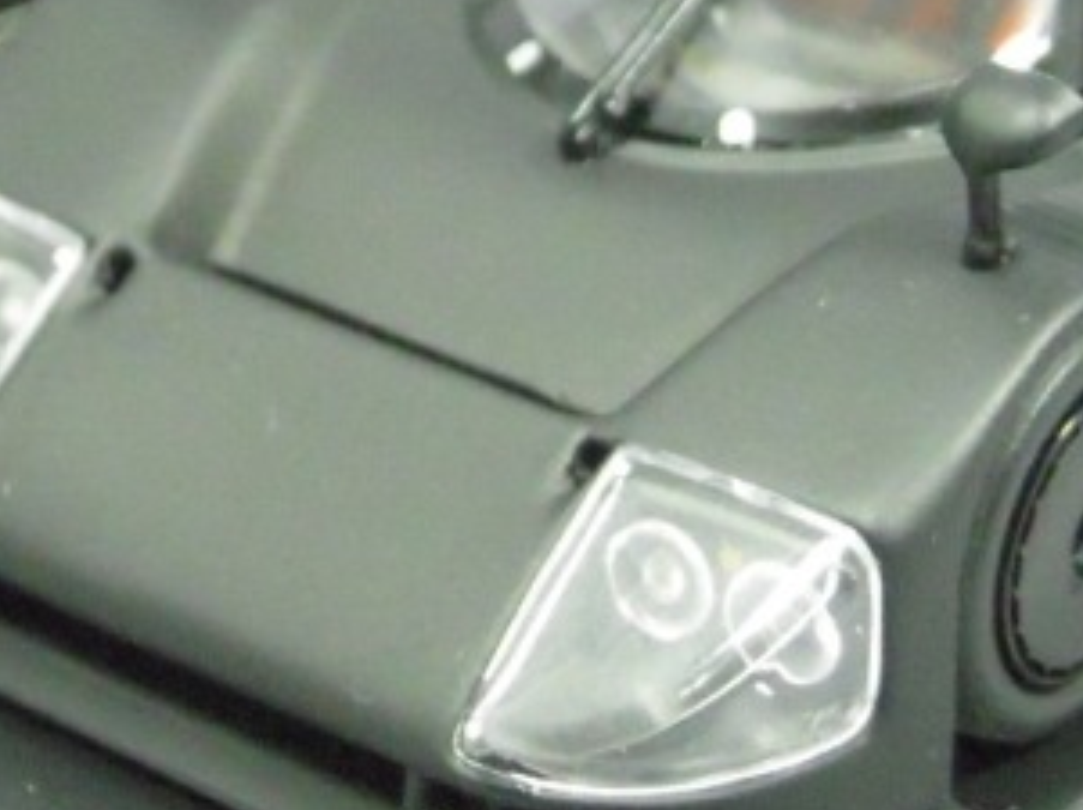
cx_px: 856
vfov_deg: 9.4
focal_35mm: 157
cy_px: 234
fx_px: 4906
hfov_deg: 12.5
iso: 1600
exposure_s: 1/160
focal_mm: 10.5
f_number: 3.9
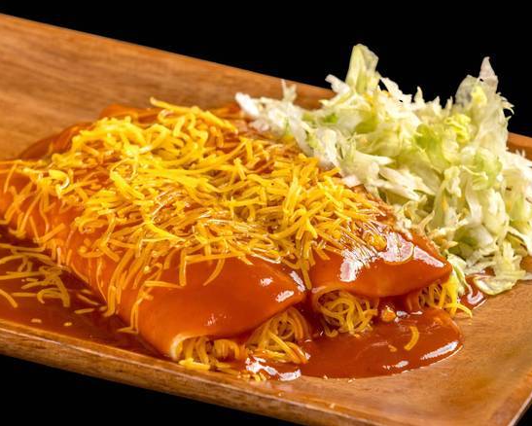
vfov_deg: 8.5
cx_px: 272
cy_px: 213
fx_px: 2851
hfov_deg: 10.7
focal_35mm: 181
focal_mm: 160
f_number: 8
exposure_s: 1/160
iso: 100
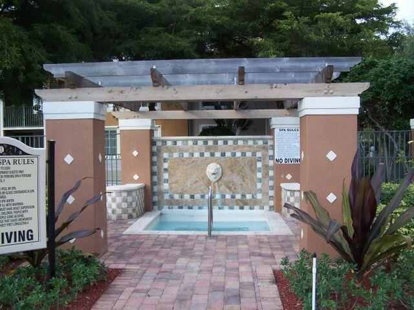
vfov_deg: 37.7
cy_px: 155
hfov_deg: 49.0
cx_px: 207
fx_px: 454
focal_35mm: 38
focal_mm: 6.3
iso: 80
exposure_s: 1/250
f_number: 2.8
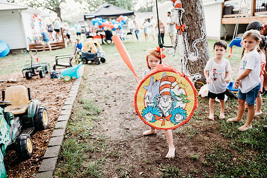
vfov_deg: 47.9
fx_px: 200
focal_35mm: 27
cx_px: 136
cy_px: 81
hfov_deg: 67.4
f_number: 2.5
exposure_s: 1/200
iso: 1250
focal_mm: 24
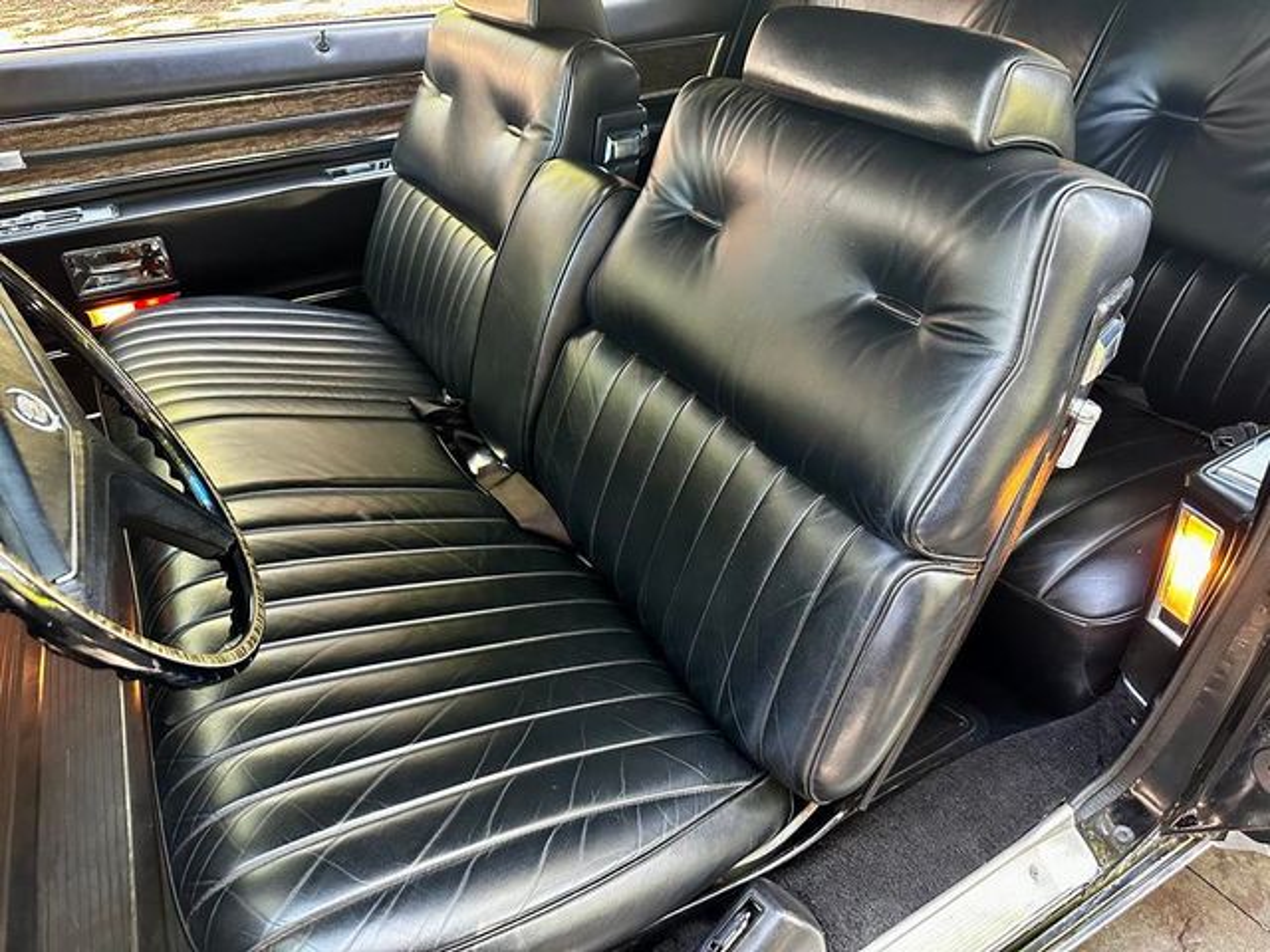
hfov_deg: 71.6
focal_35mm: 24
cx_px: 635
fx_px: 881
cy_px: 476
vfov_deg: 56.8
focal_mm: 6.86
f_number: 1.78
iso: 640
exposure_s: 1/60
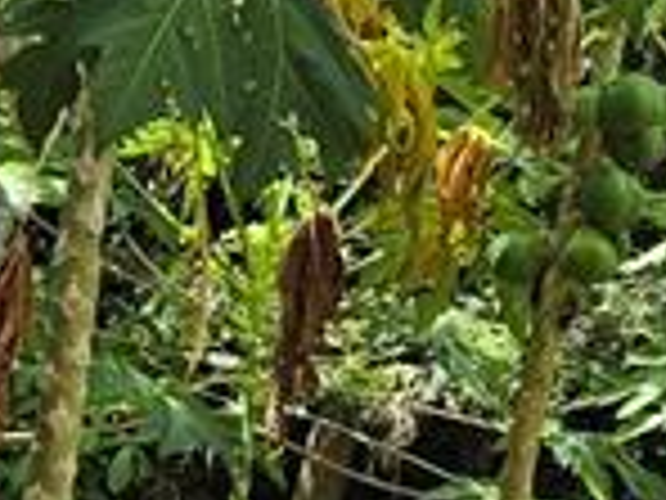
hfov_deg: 12.0
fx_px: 3059
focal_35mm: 159
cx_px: 940
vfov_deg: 9.2
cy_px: 590
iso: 25
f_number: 1.8
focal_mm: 5.4
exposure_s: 1/934
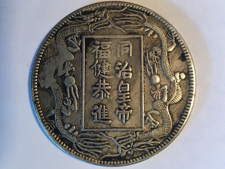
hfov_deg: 58.4
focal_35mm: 31
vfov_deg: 45.4
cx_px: 112
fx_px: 201
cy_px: 84
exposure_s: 1/30
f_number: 2.4
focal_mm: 3.3
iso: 64
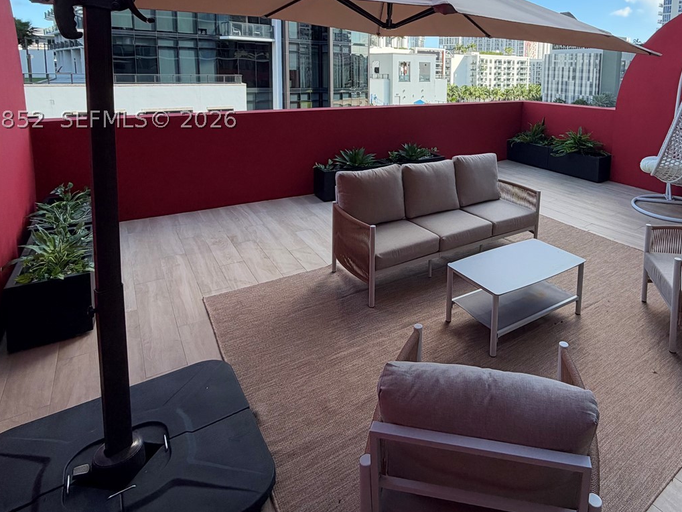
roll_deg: -0.8
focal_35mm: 22
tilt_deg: -5.3
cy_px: 119
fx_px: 434
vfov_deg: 57.5
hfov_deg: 74.5
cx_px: 442
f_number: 2.2
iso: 50
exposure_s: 1/502
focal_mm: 2.22
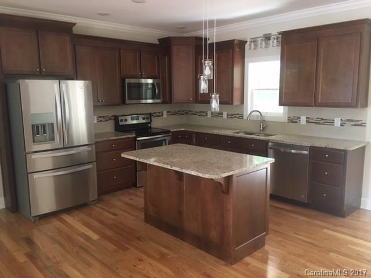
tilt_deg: -8.2
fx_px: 311
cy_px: 139
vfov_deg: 48.2
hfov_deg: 61.7
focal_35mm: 29
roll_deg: +1.8
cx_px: 186
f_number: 2.2
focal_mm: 4.15
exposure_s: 1/30
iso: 125
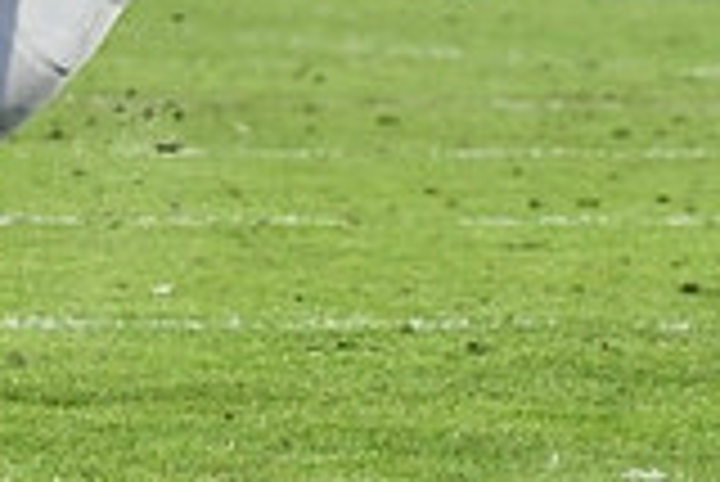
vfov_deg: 2.9
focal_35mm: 471
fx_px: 9428
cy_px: -196
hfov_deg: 4.4
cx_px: 122
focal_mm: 130
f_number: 4.8
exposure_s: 1/1000
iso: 3200
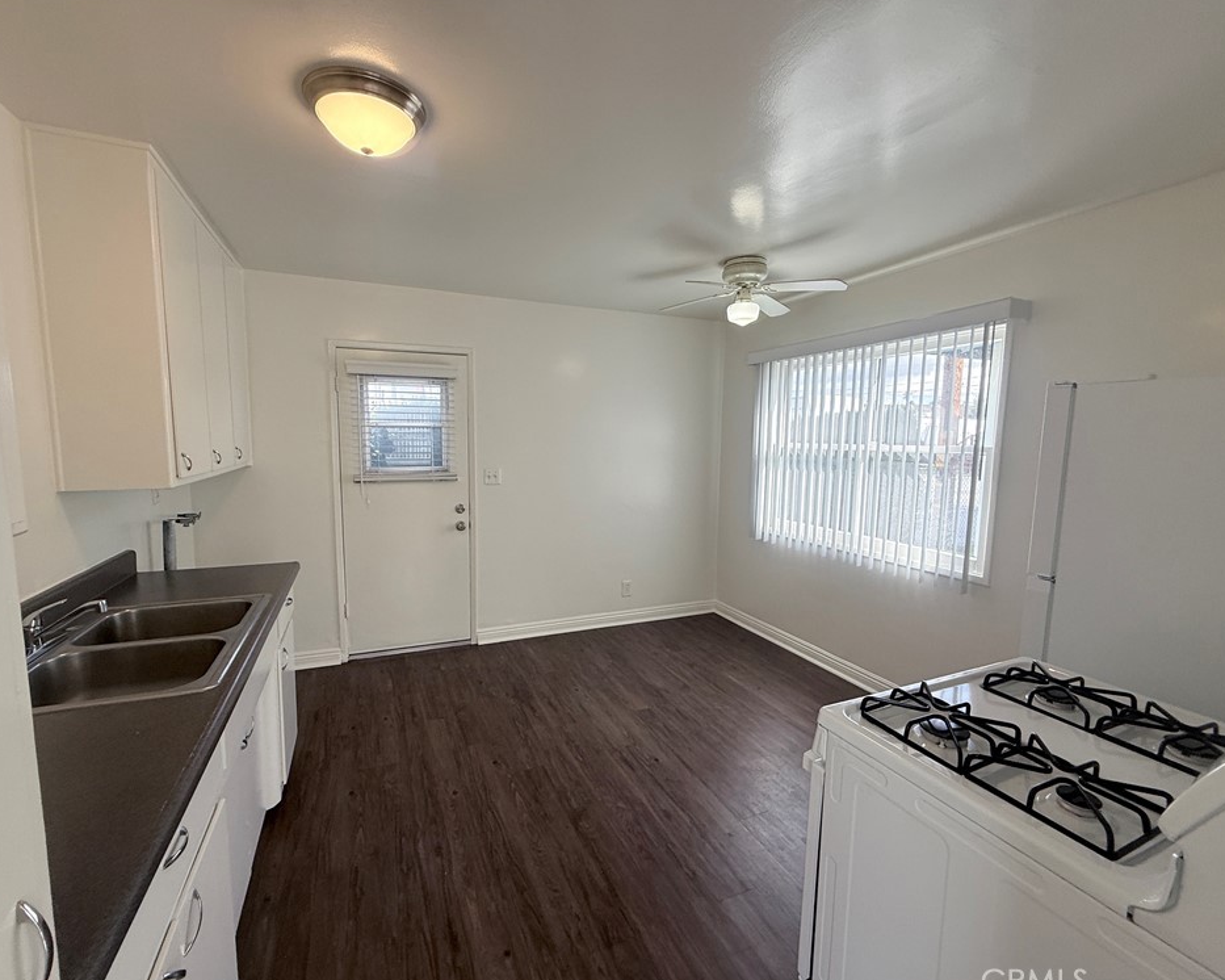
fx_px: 544
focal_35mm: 15
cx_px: 591
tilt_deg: -6.2
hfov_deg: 96.8
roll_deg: -0.8
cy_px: 495
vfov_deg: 84.0
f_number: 2.2
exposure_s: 1/155
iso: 64
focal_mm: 2.22
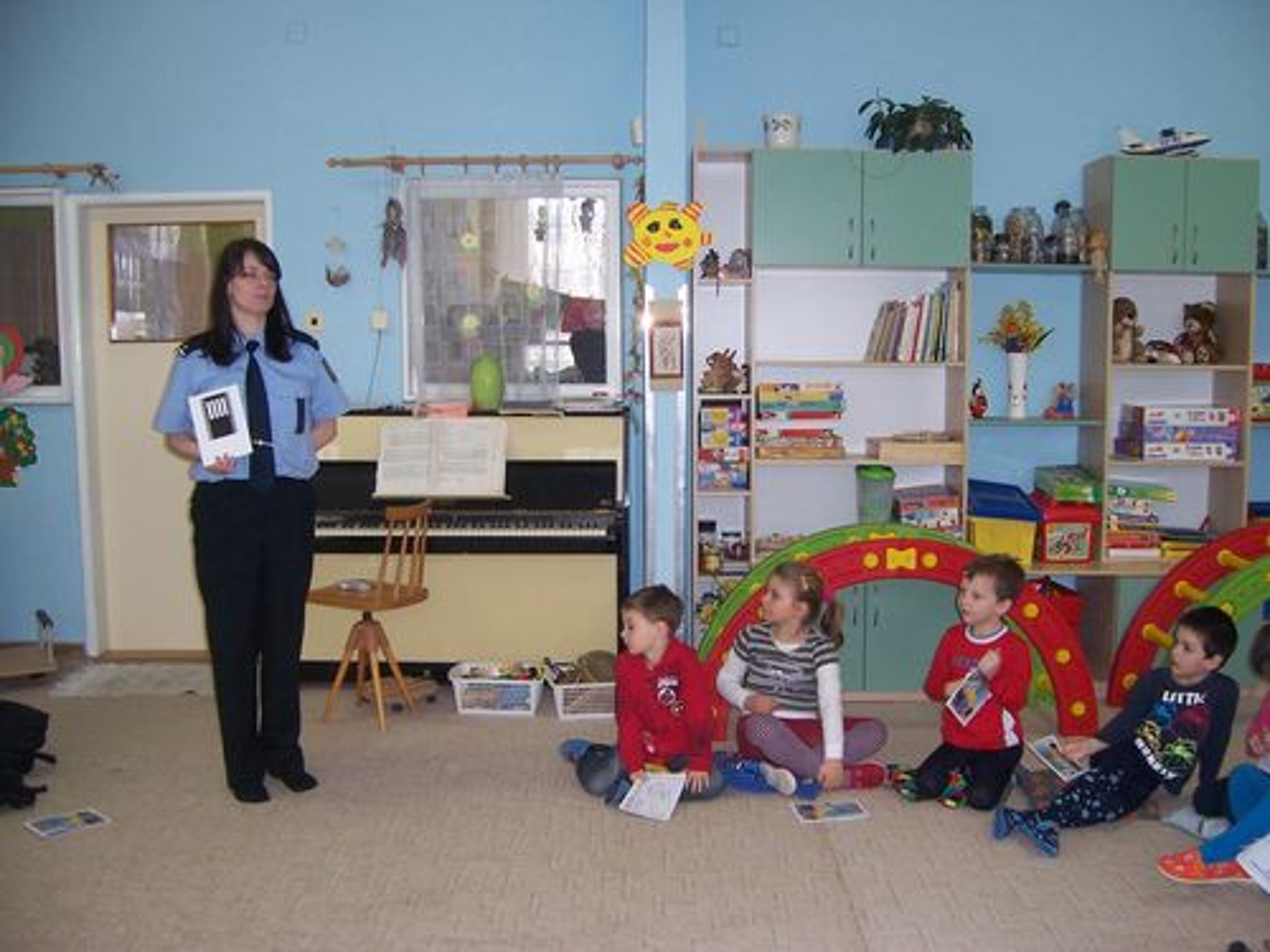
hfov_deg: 51.4
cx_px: 635
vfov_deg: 39.7
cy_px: 476
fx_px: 1321
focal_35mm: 36
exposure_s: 1/60
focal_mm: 6
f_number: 3
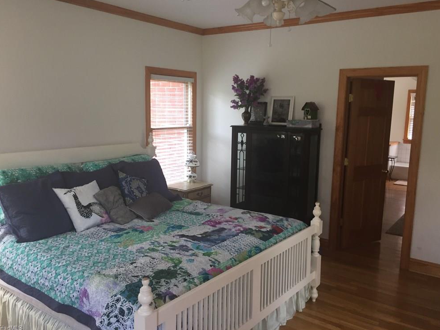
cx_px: 218
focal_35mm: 30
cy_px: 161
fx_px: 381
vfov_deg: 46.8
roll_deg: -1.2
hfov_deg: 60.0
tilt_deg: -5.0
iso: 100
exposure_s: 1/30
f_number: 2.2
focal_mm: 4.15
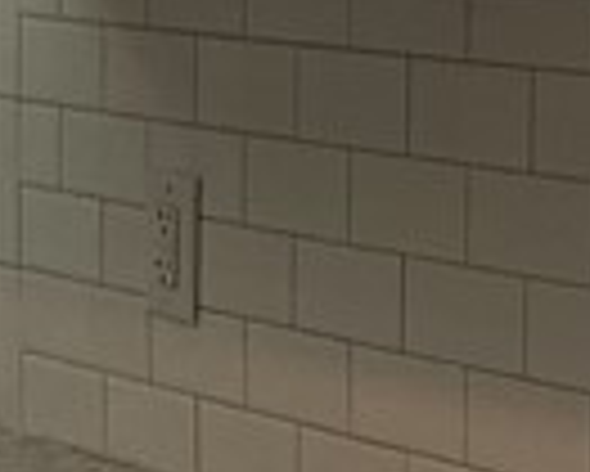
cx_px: -72
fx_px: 3740
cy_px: 409
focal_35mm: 214
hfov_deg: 8.9
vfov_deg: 7.2
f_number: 1.8
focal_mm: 3
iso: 40
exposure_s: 1/60
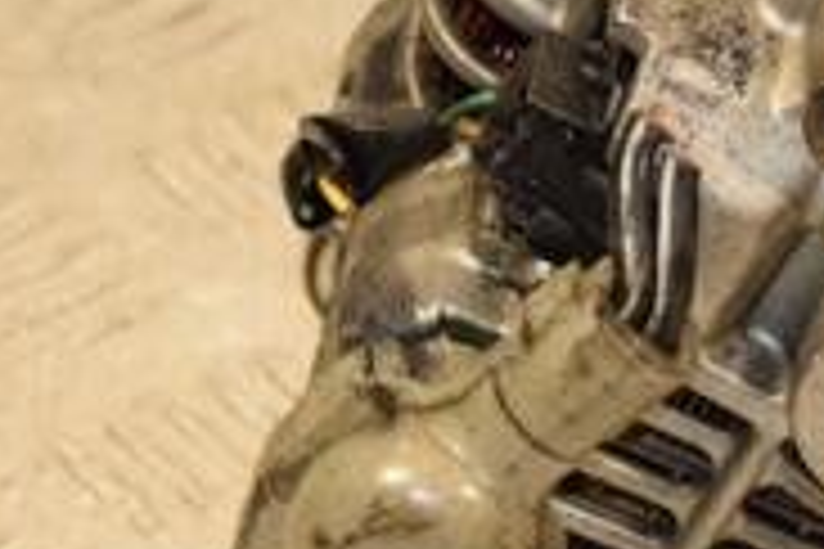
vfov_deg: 4.0
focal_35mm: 344
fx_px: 7873
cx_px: 946
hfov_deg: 6.0
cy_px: 72
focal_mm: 70
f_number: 5.3
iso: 800
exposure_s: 1/160
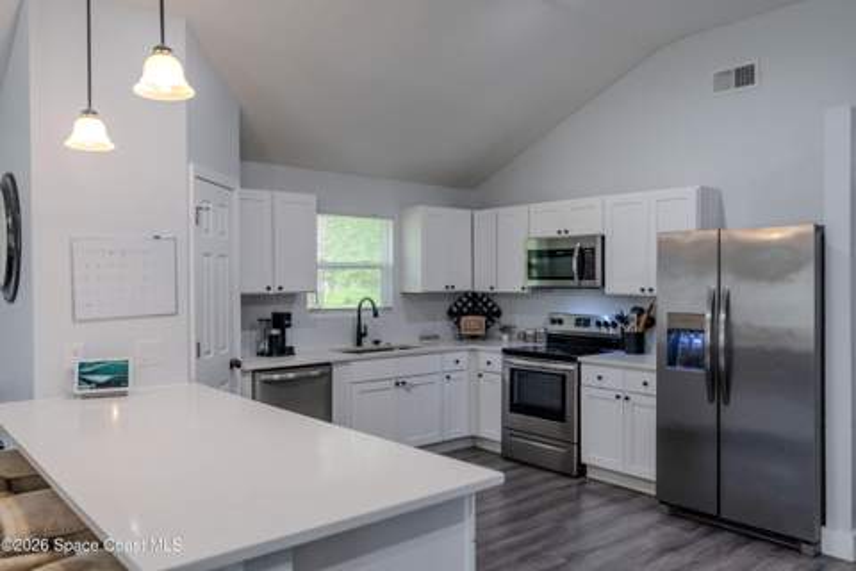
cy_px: 286
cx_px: 428
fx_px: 666
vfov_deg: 46.4
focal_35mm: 28
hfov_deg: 65.5
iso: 500
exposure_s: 1/250
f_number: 2.8
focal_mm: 28
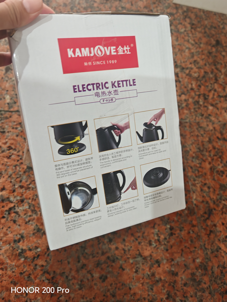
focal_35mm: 27
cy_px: 151
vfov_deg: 65.3
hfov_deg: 51.4
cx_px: 114
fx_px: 236
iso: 1250
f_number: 1.9
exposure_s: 1/20
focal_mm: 6.67
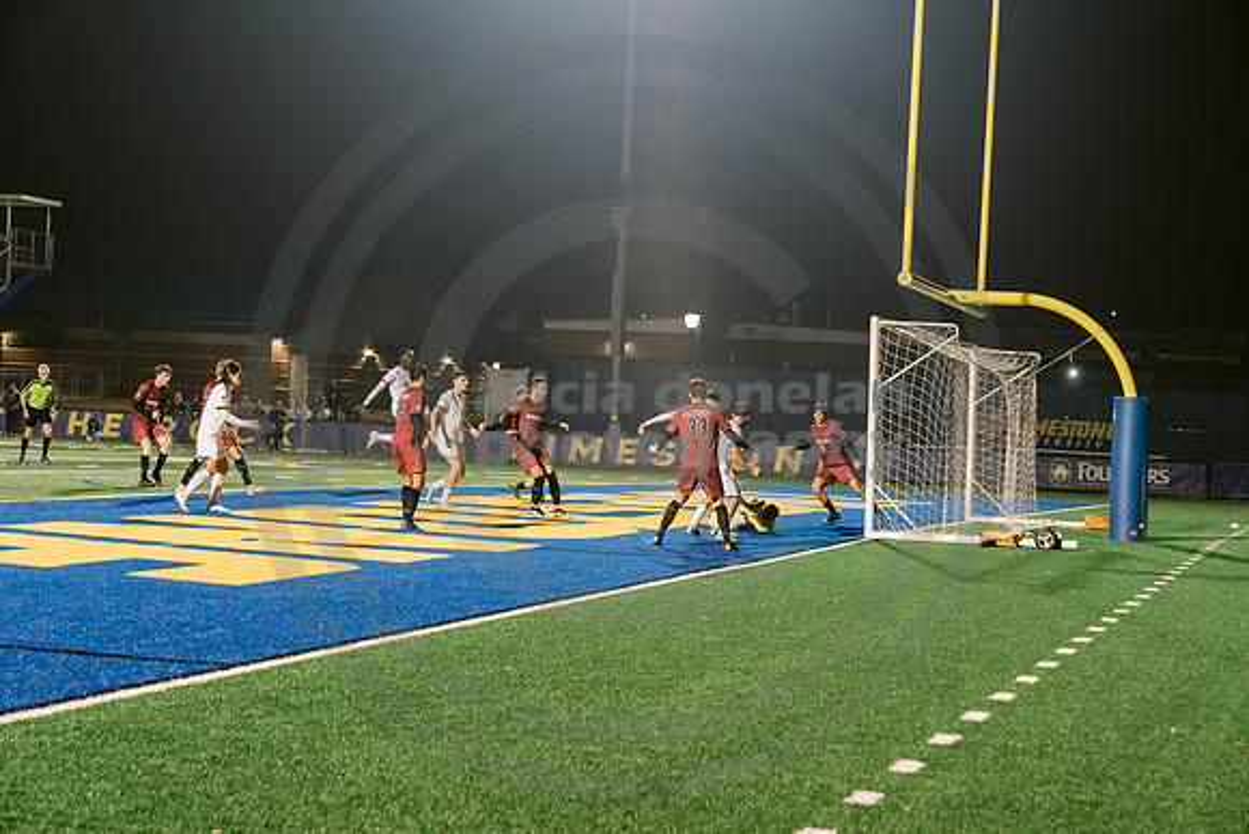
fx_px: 2429
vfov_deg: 19.5
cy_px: 417
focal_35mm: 70
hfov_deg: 28.8
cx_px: 624
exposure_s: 1/200
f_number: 4.5
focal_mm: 70
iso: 2500
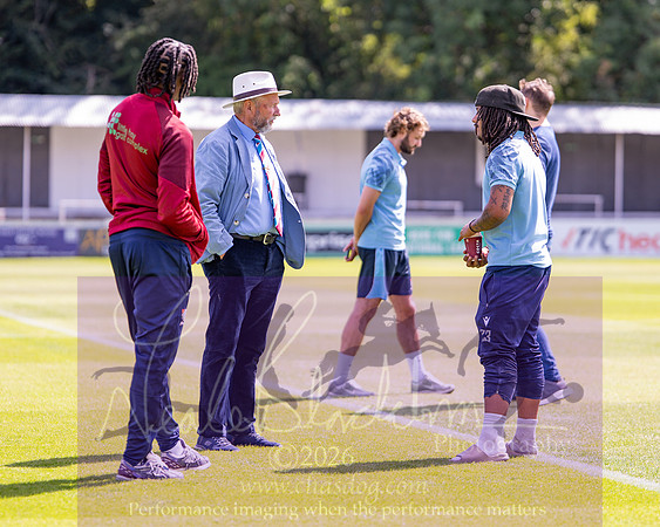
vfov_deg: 9.6
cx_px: 345
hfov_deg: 12.0
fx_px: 3147
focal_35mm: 161
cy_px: 240
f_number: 1.6
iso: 64
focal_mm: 85
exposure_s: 1/1000
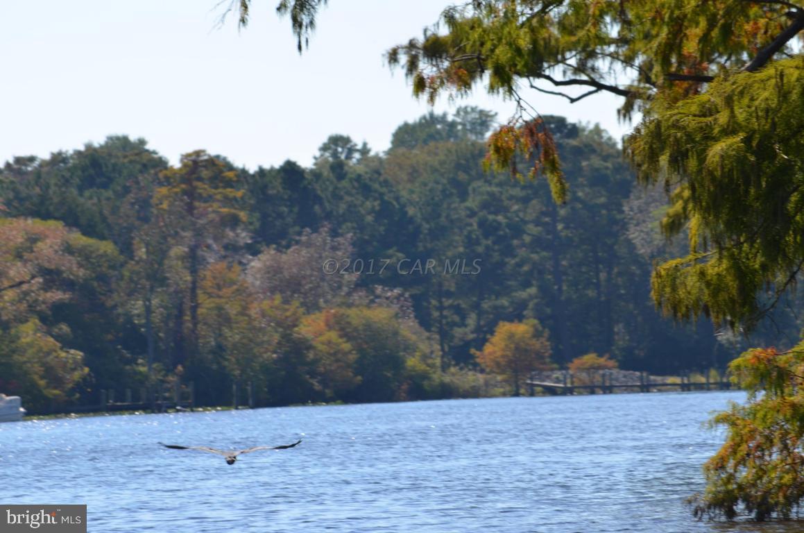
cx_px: 402
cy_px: 266
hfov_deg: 6.9
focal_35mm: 300
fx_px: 6687
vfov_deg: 4.6
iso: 100
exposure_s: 1/200
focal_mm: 200
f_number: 10
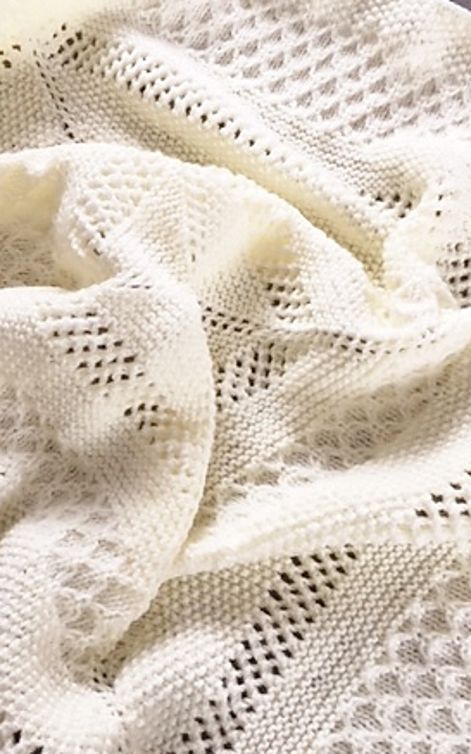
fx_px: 925
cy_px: 405
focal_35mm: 45
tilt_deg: -70.4
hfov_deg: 28.5
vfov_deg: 44.3
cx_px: 188
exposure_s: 1/33
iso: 32
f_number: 2.2
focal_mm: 4.15
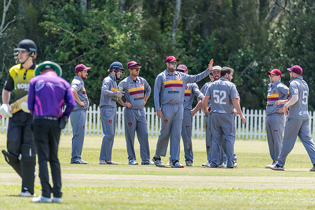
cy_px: 105
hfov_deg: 4.1
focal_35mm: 500
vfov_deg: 2.8
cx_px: 158
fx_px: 4376
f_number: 6.3
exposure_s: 1/2000
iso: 1000
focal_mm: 500
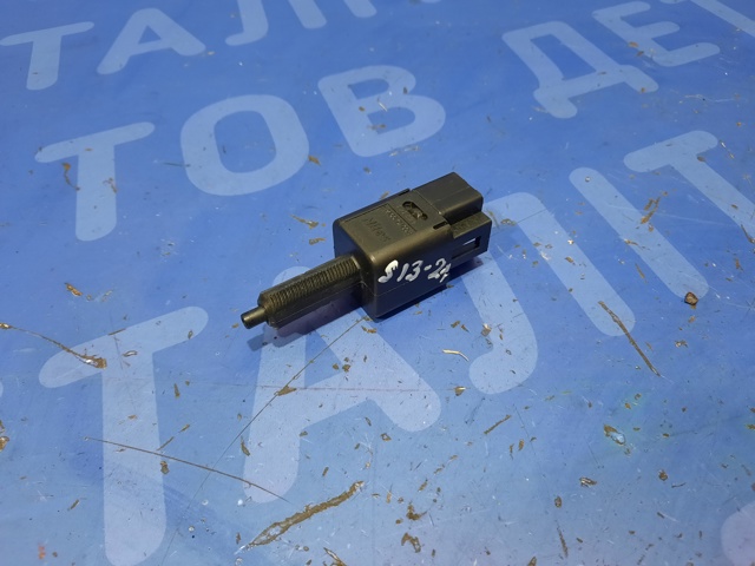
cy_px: 283
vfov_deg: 54.9
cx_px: 378
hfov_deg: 69.4
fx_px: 545
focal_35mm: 25
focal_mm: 4.6
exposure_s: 1/33
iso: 400
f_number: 2
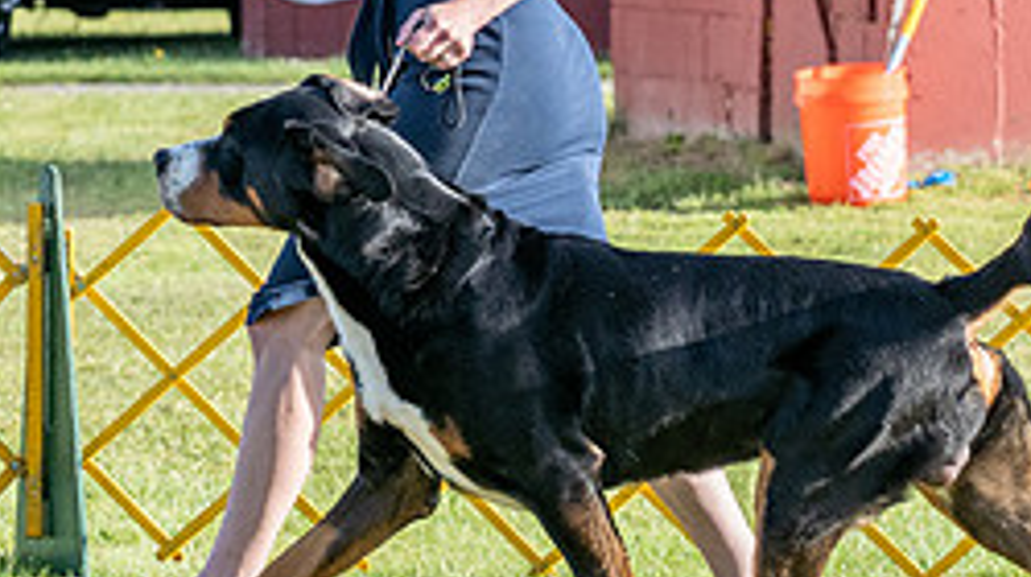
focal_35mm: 389
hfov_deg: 5.6
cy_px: 91
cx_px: 589
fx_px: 10623
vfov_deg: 3.1
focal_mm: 117
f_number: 5.6
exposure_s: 1/1250
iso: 800
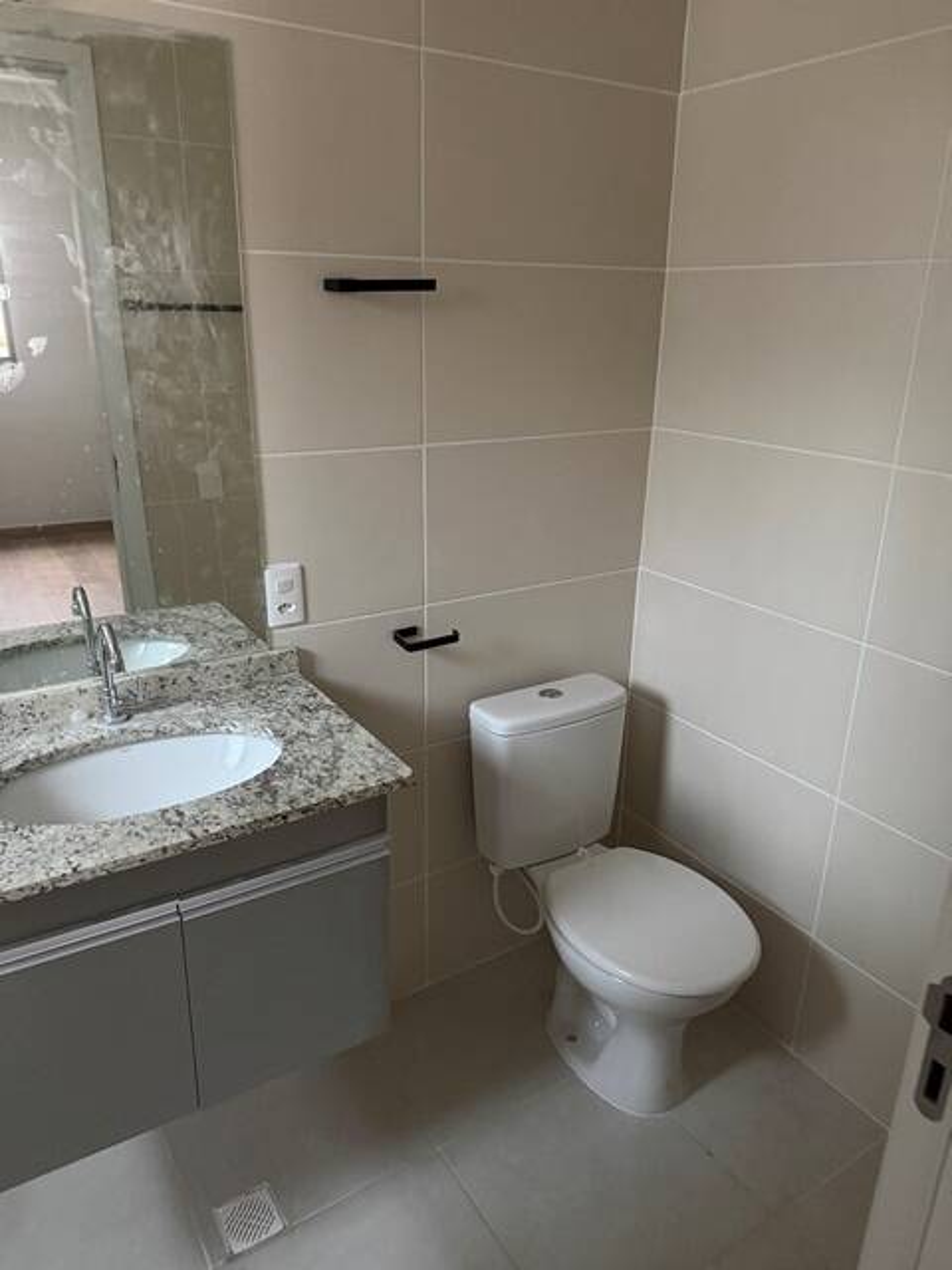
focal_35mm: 24
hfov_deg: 56.8
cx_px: 476
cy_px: 635
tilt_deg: -20.1
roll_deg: -2.1
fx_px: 880
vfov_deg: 71.6
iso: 1000
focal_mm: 6.76
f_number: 1.78
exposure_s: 1/40
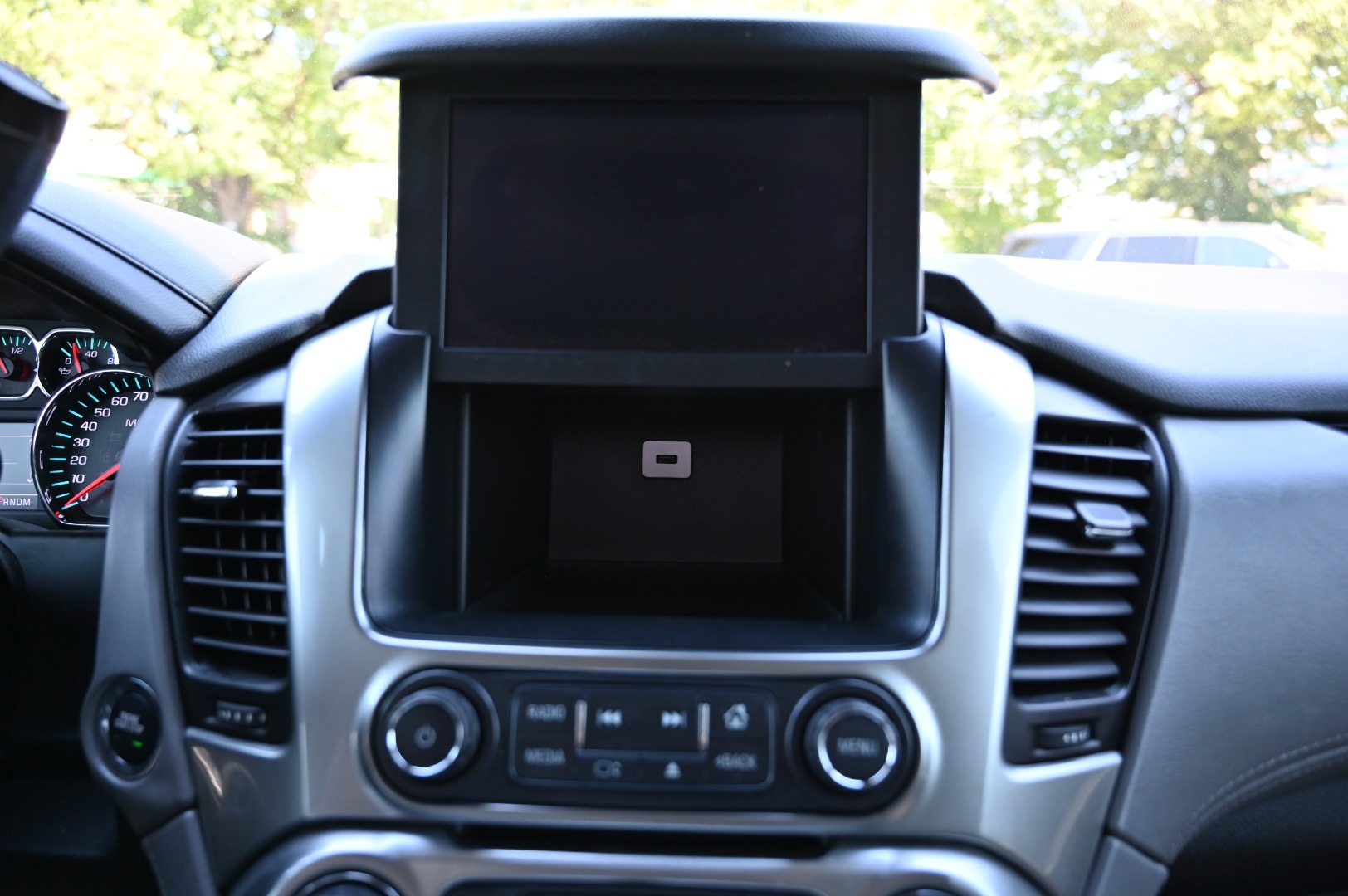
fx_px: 898
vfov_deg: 53.1
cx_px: 674
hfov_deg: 73.8
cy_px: 448
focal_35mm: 24
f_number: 4
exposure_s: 1/125
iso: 560
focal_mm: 24
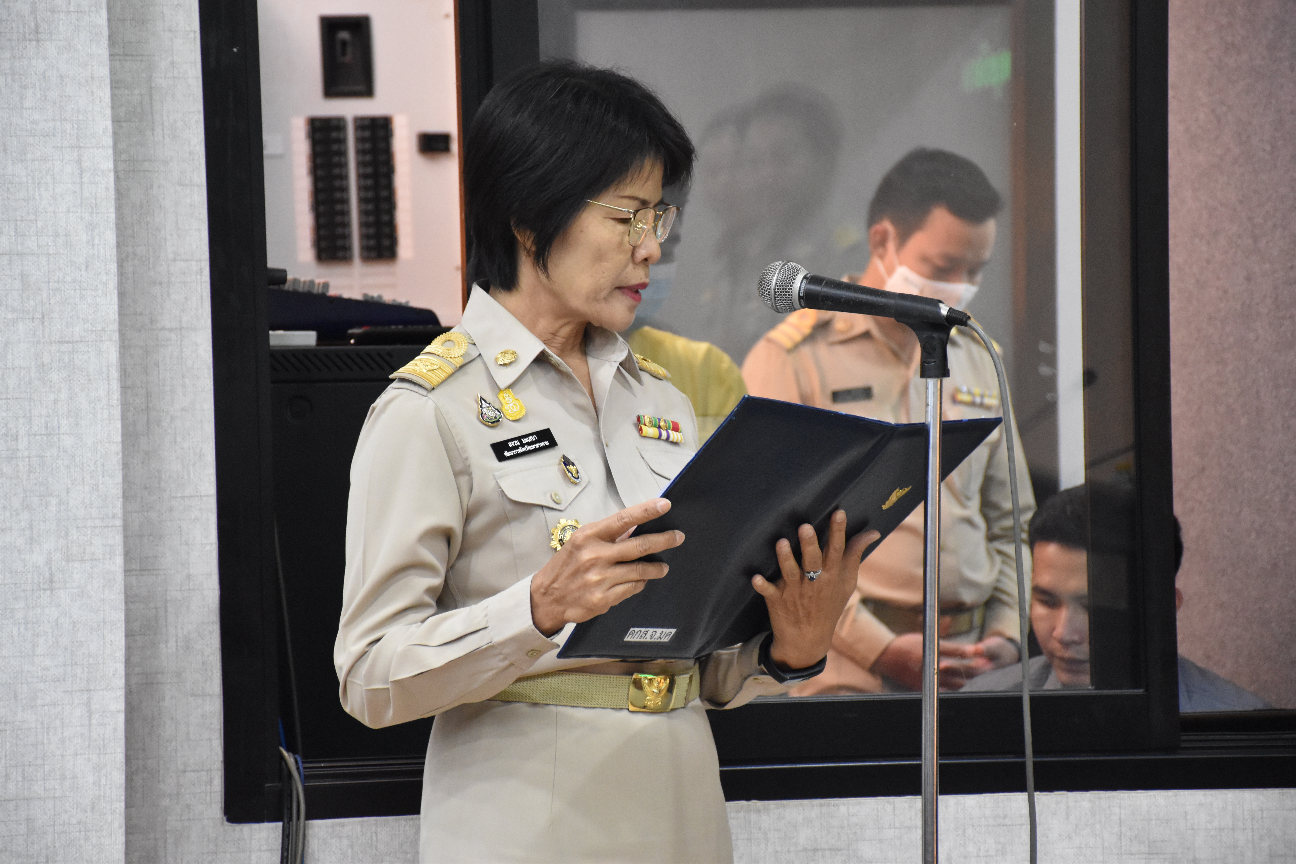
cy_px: 432
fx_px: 5130
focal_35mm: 142
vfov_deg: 9.6
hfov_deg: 14.4
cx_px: 648
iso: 3200
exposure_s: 1/50
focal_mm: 95
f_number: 5.3
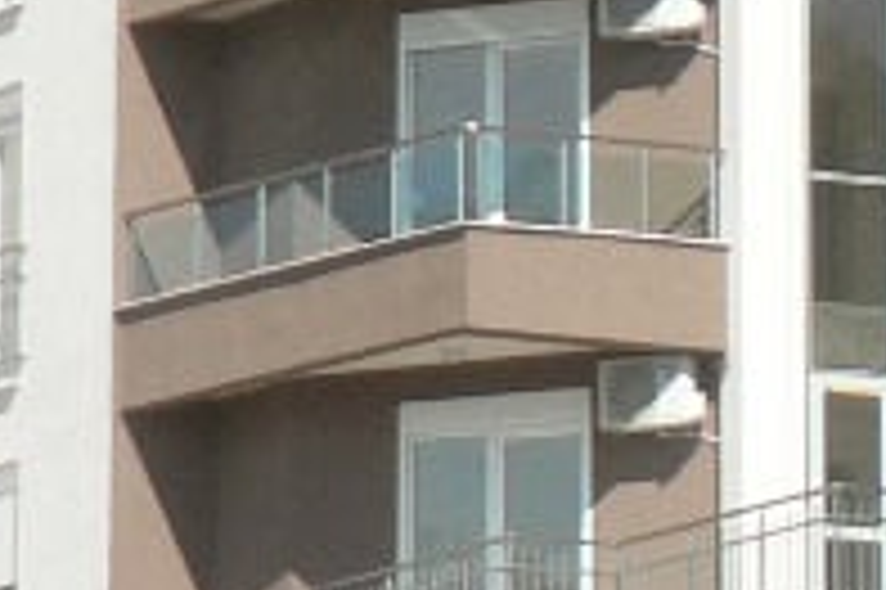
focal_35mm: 390
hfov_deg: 5.2
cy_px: -248
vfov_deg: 3.5
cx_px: 1839
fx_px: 9590
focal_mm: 12
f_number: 3.2
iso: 80
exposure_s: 1/1000
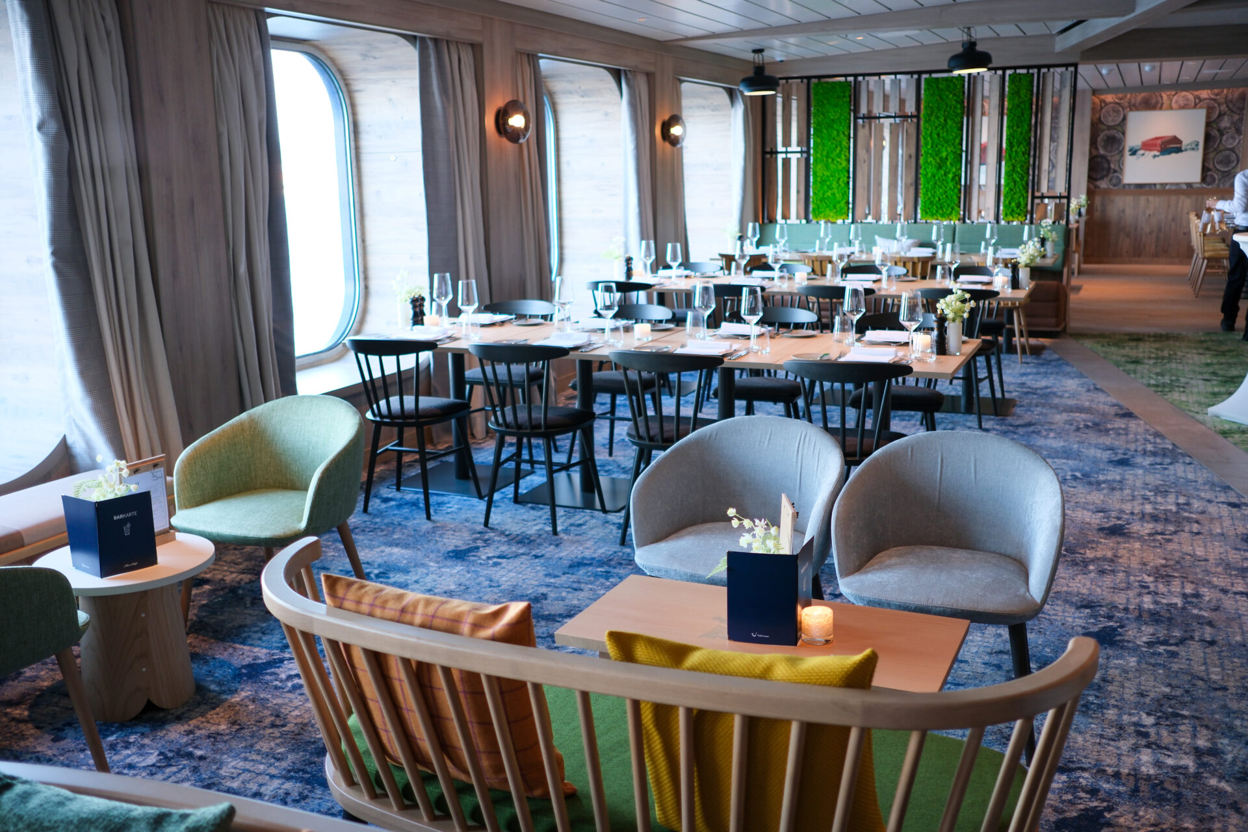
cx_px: 624
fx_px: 1213
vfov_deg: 37.9
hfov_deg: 54.4
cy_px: 416
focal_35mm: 35
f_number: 2
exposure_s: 1/100
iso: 400
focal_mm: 23
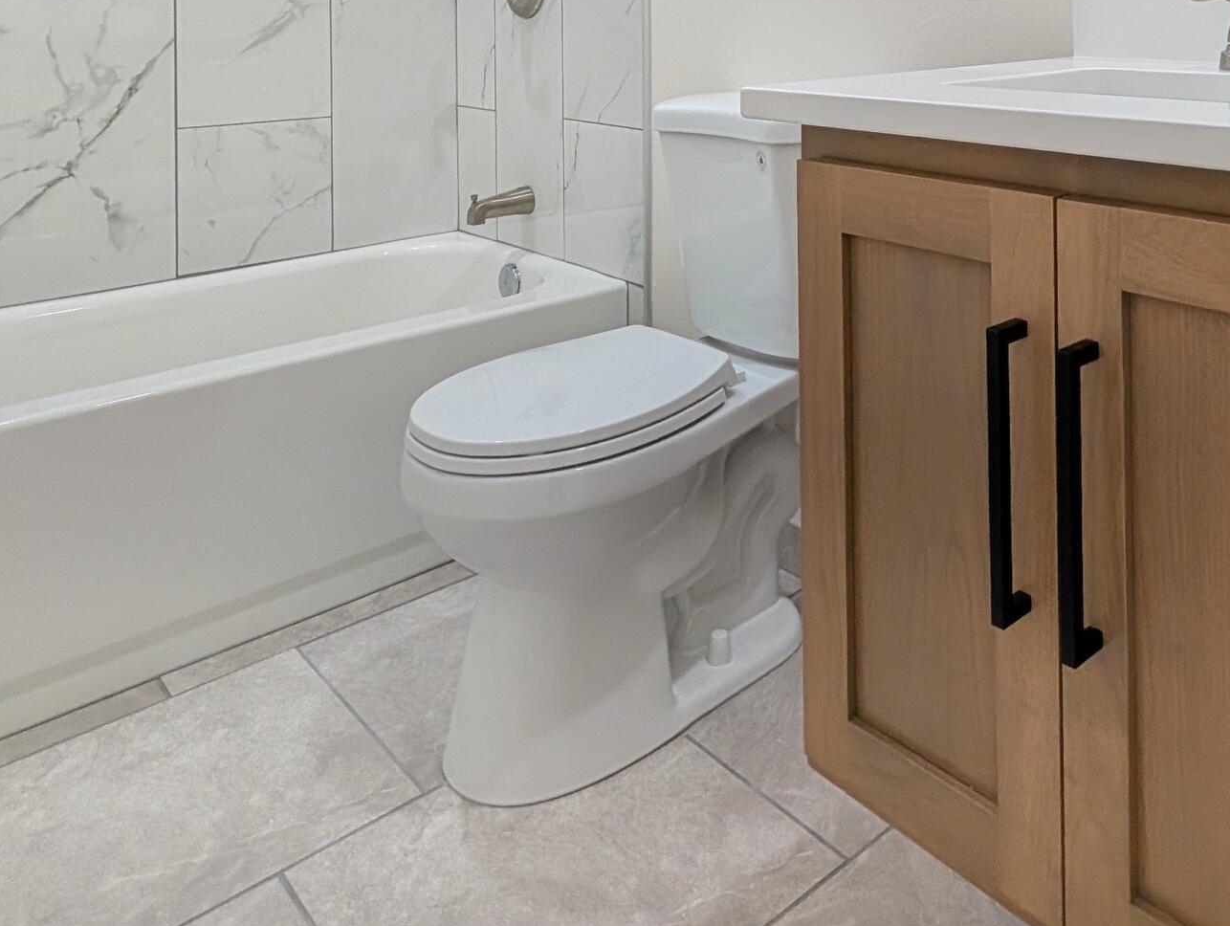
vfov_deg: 42.8
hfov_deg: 61.1
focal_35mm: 28
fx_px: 996
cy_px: -4
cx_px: 867
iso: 52
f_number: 1.7
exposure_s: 1/162
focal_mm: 2.02
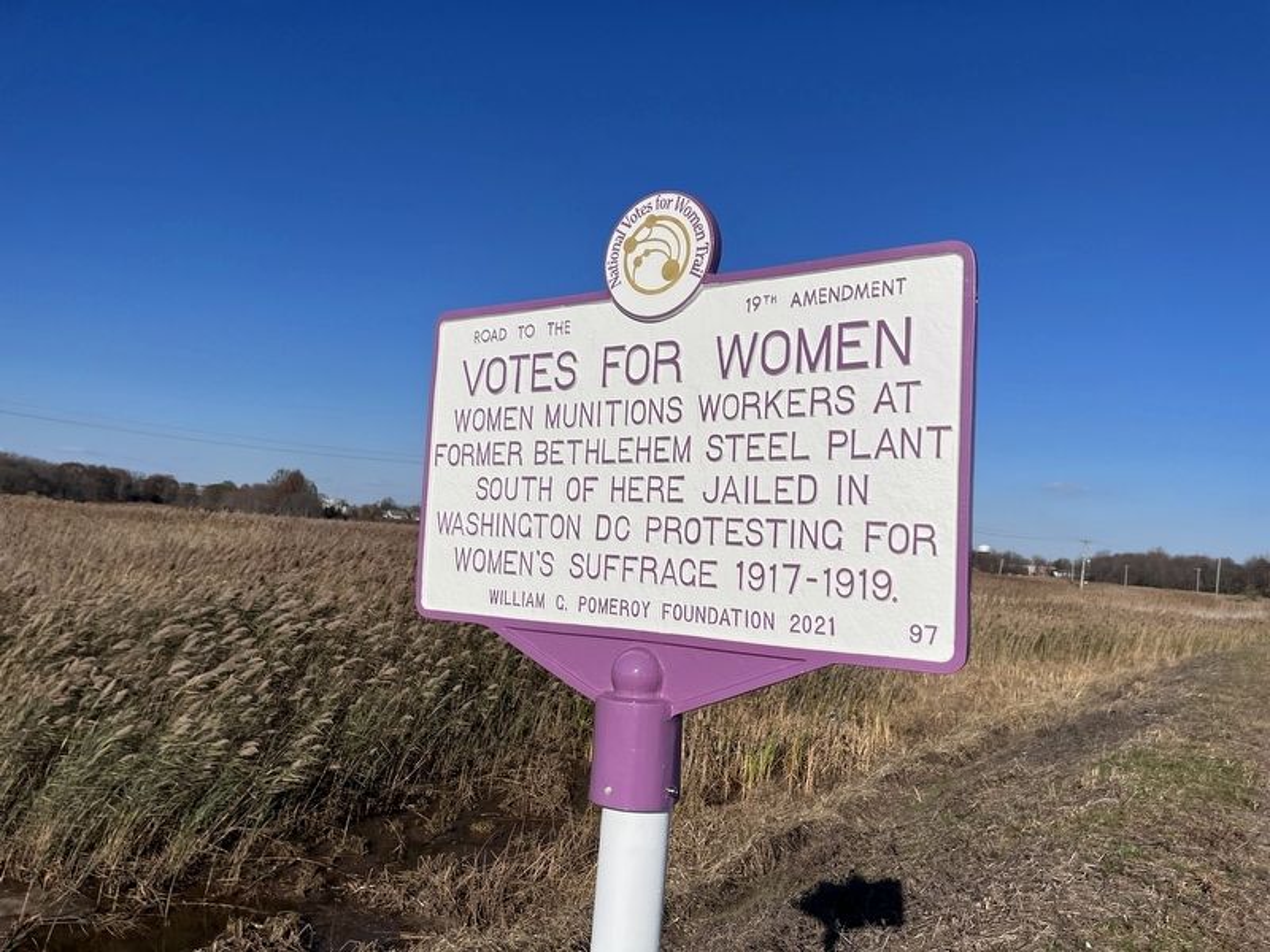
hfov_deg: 67.3
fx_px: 954
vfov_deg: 53.1
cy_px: 476
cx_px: 635
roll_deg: -4.6
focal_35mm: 26
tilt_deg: +4.6
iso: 50
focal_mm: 5.1
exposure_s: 1/10870
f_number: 1.6
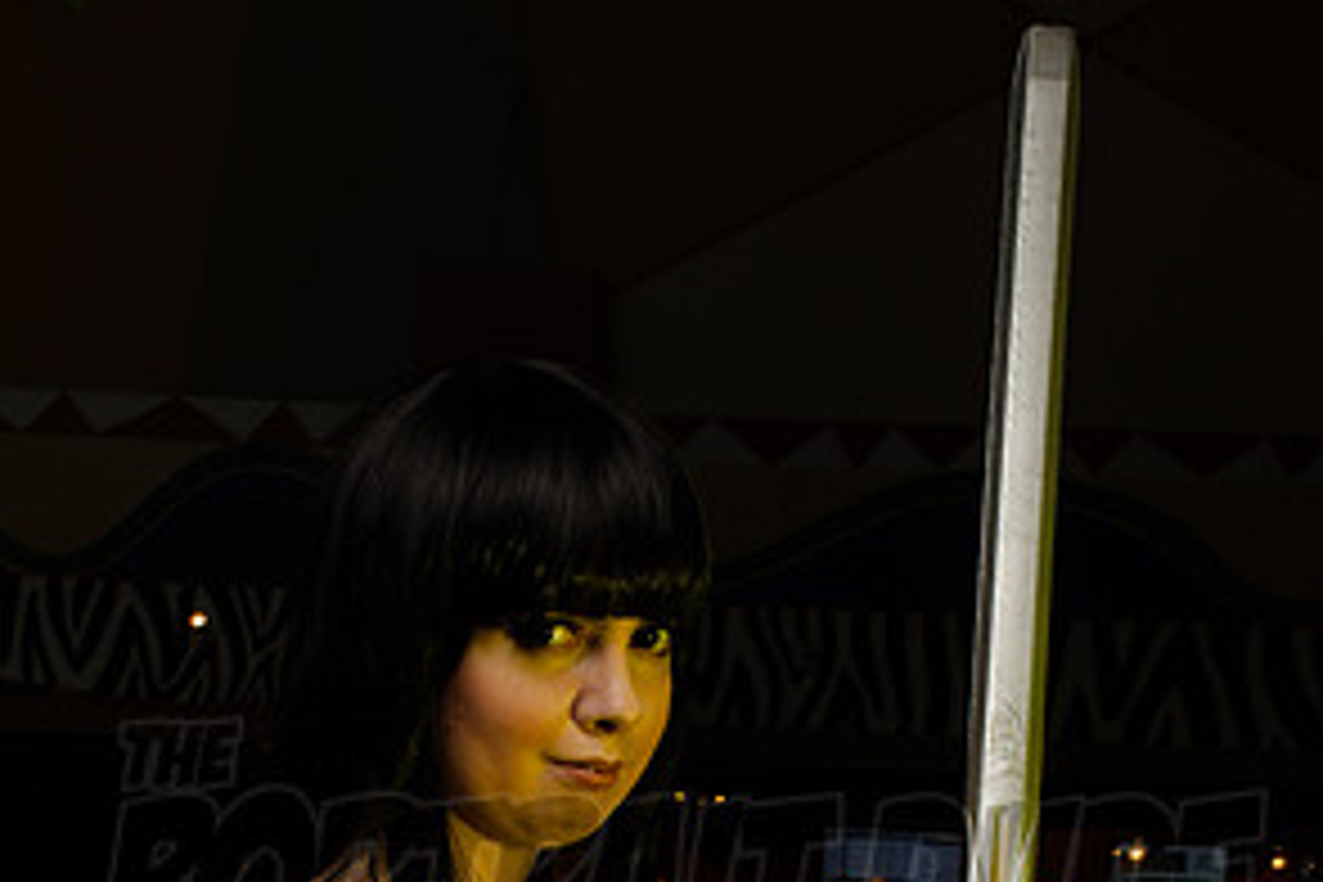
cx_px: 666
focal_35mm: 87
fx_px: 3197
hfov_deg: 23.4
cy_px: 940
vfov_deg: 15.3
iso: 200
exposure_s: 1/15
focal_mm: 38
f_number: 22
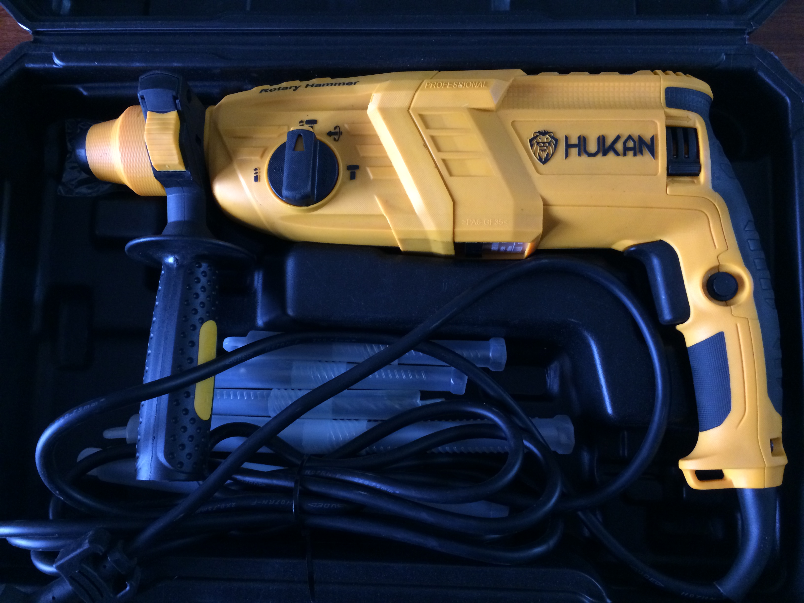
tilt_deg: -83.8
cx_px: 402
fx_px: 674
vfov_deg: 48.2
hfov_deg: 61.7
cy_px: 302
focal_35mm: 29
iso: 320
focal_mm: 4.15
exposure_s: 1/17
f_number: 2.2
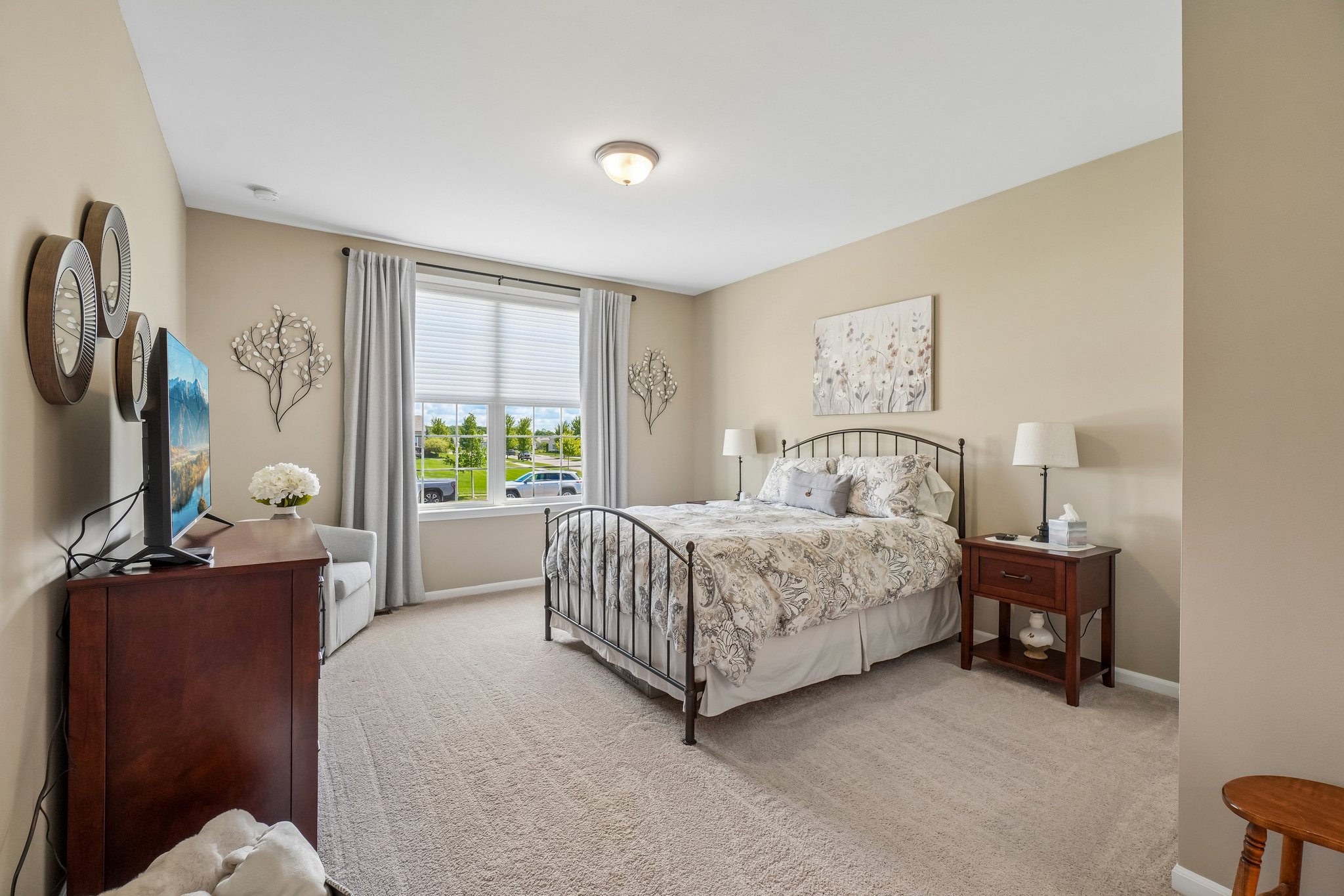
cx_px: 672
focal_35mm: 15
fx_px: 560
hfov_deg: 100.4
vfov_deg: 77.3
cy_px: 448
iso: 400
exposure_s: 1/20
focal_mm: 10
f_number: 8
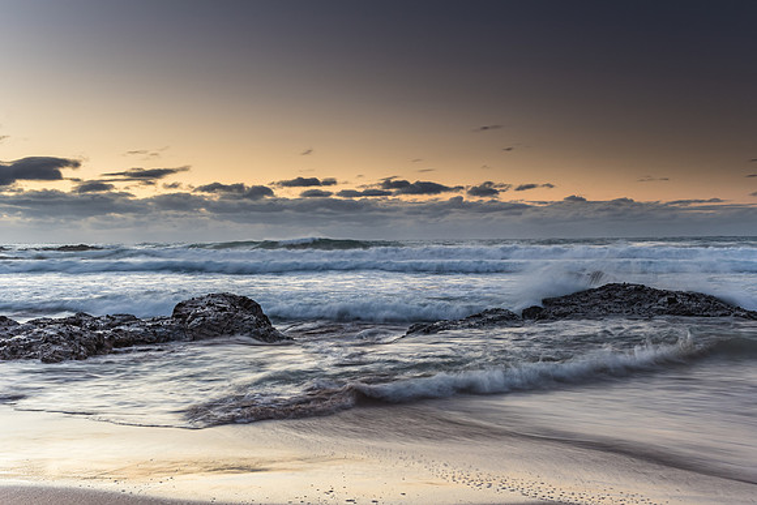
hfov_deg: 51.7
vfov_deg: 35.8
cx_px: 378
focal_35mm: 37
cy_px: 252
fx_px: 781
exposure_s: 1/3
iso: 80
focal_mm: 24
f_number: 9
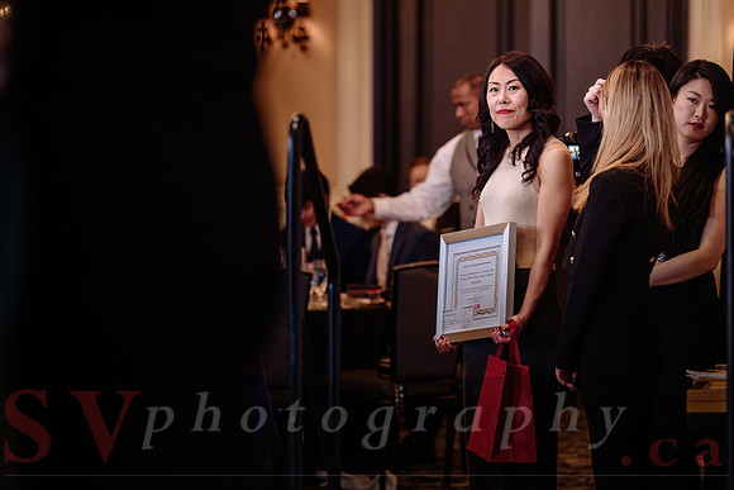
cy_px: 203
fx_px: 3108
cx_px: 304
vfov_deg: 9.0
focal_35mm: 152
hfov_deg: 13.5
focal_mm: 130
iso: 1000
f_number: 2.8
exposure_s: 1/125
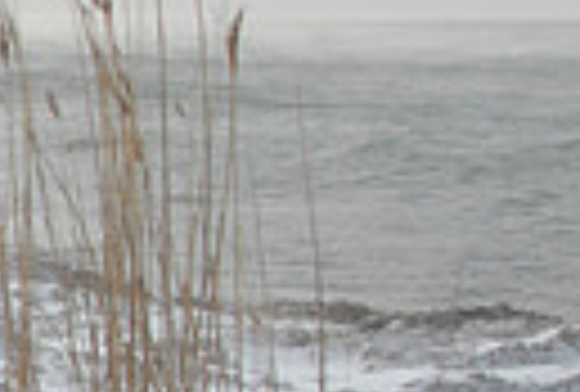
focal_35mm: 148
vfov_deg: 9.3
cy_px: 415
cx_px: -697
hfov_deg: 11.8
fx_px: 2393
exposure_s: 1/50
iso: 250
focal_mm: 22
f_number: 24
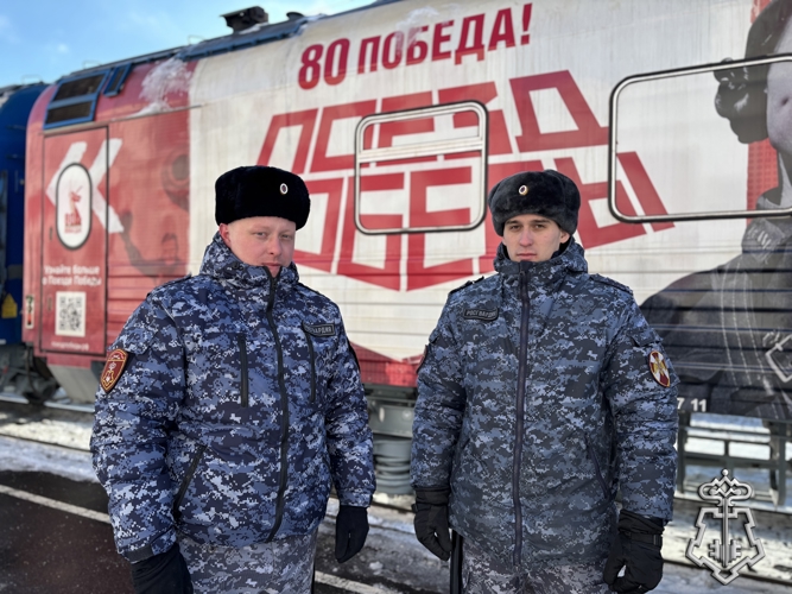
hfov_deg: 67.3
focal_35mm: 26
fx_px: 595
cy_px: 297
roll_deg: -0.7
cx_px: 396
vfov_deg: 53.0
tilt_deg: +1.1
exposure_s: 1/951
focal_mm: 5.96
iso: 50
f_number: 1.6
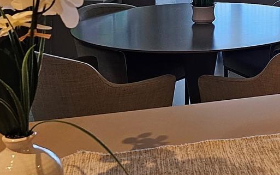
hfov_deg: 24.6
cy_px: -23
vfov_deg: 16.6
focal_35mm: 76
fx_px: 580
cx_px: 333
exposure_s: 1/120
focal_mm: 6.3
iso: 200
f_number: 1.7
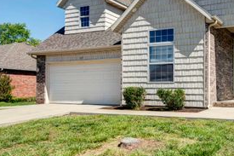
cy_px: 78
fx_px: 260
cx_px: 194
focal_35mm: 40
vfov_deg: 33.4
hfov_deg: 45.5
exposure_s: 1/640
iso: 100
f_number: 6.3
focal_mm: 22
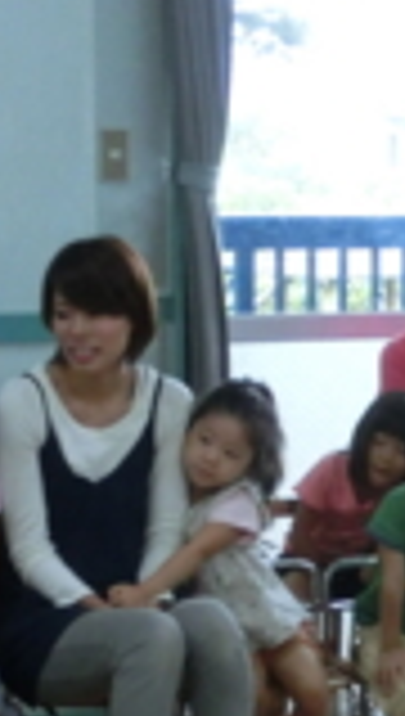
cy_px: 558
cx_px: 598
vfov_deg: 13.7
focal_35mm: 156
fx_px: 2964
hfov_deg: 7.7
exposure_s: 1/100
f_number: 4.5
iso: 800
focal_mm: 10.11
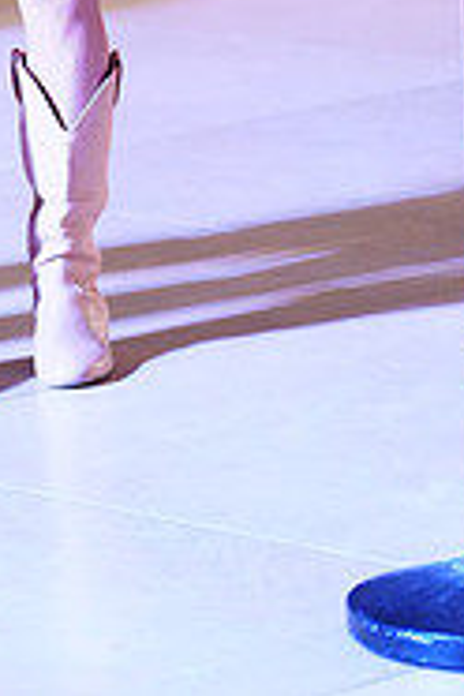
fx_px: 5123
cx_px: -133
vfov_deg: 7.6
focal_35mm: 265
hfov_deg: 5.2
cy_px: -382
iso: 5000
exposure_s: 1/400
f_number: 2.8
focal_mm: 85
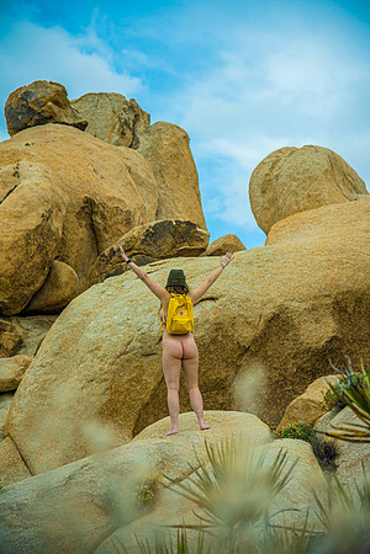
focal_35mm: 82
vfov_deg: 24.8
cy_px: 277
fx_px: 1264
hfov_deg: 16.7
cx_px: 185
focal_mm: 82
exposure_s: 1/1600
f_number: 4
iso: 100
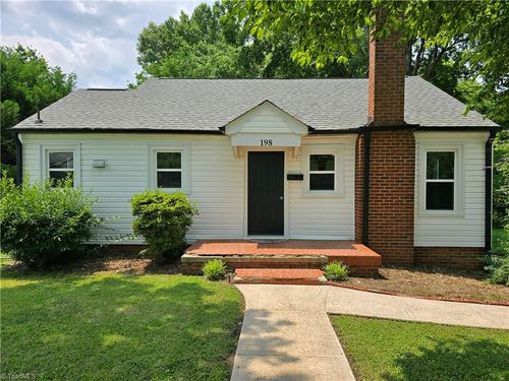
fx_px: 338
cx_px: 254
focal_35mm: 23
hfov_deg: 73.9
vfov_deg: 58.9
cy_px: 190
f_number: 1.7
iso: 12
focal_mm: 6.3
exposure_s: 1/734
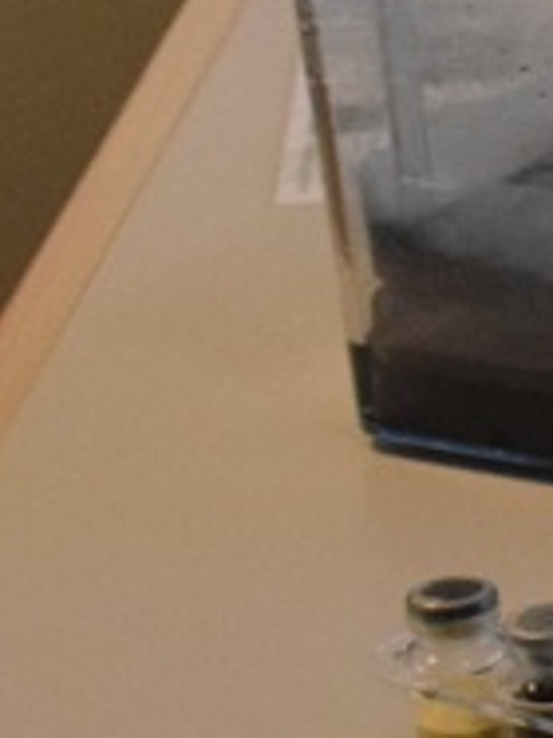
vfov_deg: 6.7
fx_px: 6312
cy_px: 288
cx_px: 1766
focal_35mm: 296
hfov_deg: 4.8
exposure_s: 1/200
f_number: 7.1
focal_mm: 32
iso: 3200
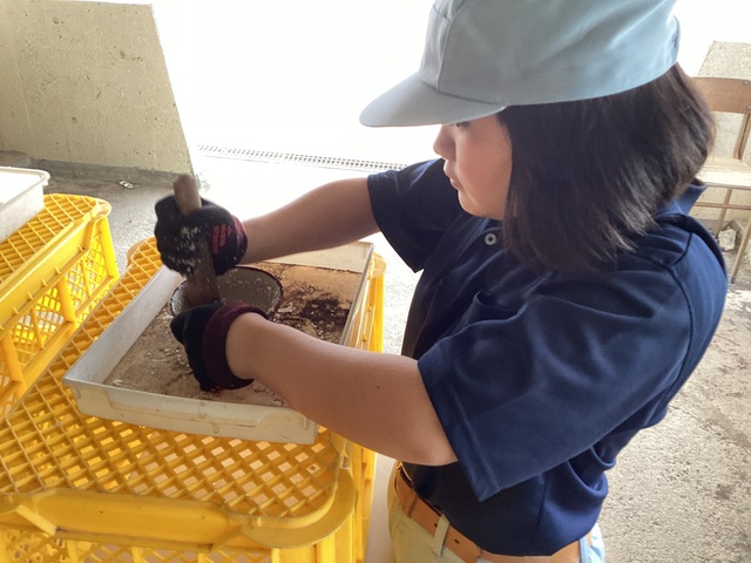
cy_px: 282
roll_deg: -1.4
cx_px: 376
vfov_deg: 45.4
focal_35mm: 31
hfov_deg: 58.4
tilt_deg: -31.8
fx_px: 673
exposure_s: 1/100
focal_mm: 3.3
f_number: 2.4
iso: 80
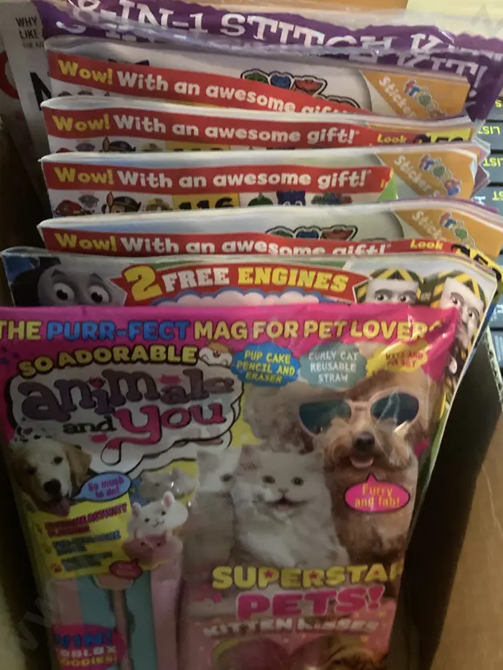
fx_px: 659
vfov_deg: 54.0
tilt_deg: -65.3
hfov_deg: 41.8
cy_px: 338
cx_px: 250
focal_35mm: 34
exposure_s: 1/20
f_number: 1.8
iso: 640
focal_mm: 3.99
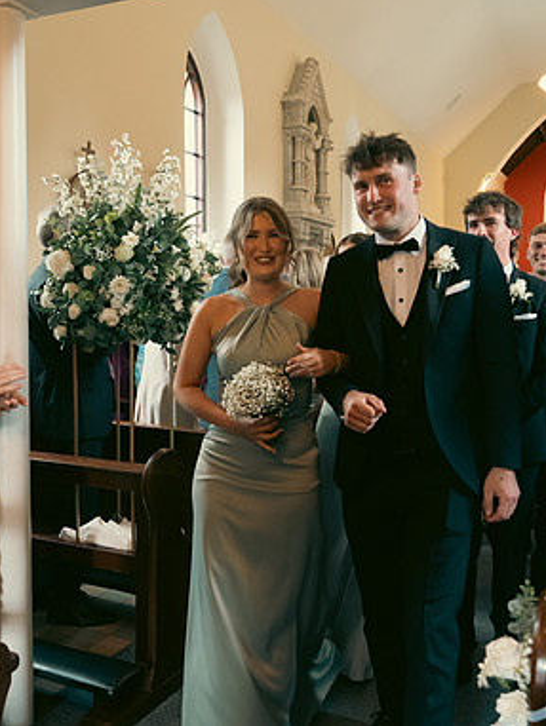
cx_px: 261
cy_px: 360
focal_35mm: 35
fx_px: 735
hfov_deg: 40.7
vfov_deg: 52.6
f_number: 3.5
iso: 4000
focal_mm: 24
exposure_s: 1/200
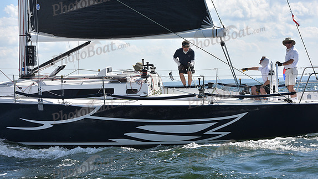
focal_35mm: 91
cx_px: 159
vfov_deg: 13.3
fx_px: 767
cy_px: 73
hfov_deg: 23.4
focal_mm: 86
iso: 320
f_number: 8
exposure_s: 1/1250
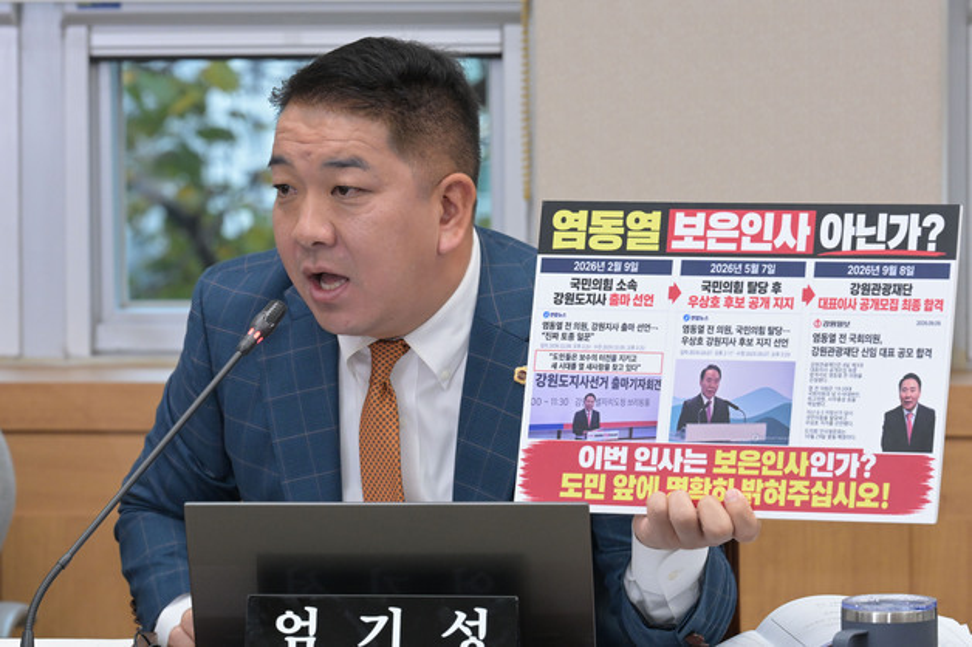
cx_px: 486
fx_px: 5451
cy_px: 324
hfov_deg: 10.2
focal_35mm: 202
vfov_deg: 6.8
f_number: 6.3
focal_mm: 135
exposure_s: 1/200
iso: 2000
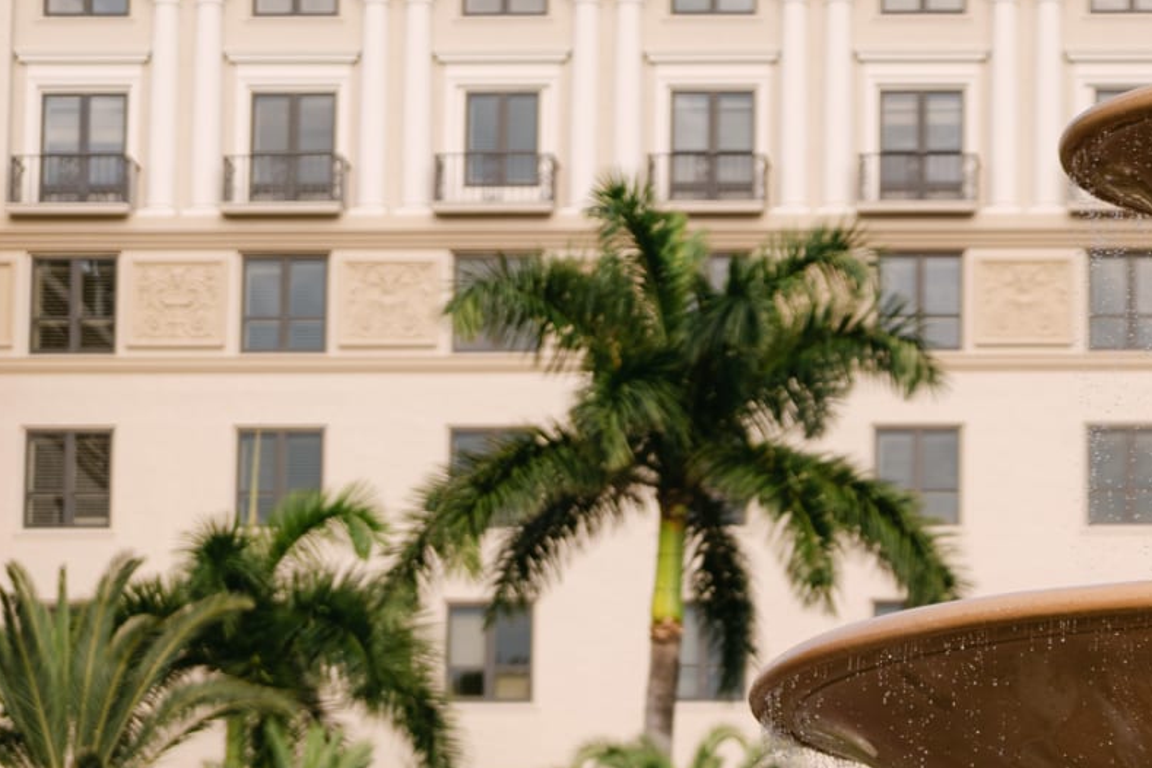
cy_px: 967
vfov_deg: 8.9
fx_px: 4864
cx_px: 1348
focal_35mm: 152
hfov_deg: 13.2
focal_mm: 50
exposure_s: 1/4000
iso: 100
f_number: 1.2
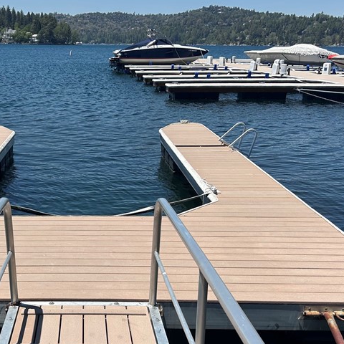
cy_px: 201
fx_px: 551
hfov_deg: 34.0
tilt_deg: -16.1
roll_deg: -0.8
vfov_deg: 34.6
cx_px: 90
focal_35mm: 49
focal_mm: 5.7
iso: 50
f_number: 1.5
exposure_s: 1/5076
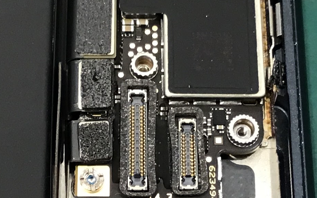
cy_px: 99
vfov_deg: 11.3
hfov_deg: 18.0
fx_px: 1002
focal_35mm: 116
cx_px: 166
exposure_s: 1/30
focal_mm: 3.3
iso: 100
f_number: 2.4
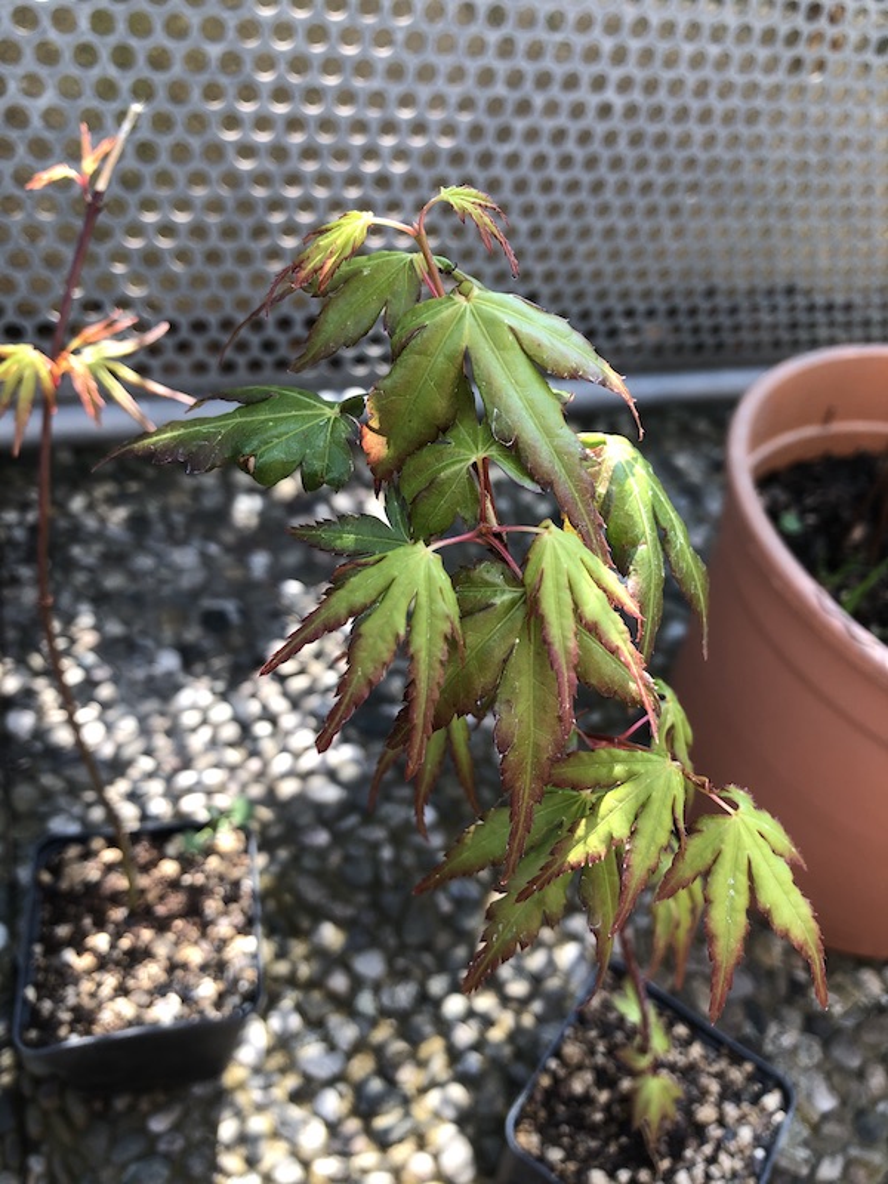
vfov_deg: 63.4
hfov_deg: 49.7
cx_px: 444
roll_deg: -13.7
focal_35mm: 28
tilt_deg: -43.1
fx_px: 958
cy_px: 592
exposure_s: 1/163
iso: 20
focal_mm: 4
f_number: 1.8
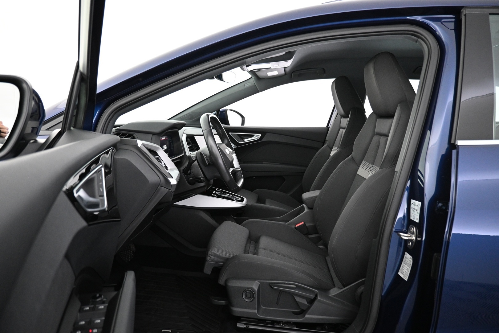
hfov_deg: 73.7
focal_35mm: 24
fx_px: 333
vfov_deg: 53.1
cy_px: 166
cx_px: 250
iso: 1600
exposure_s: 1/20
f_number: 3.5
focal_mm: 16
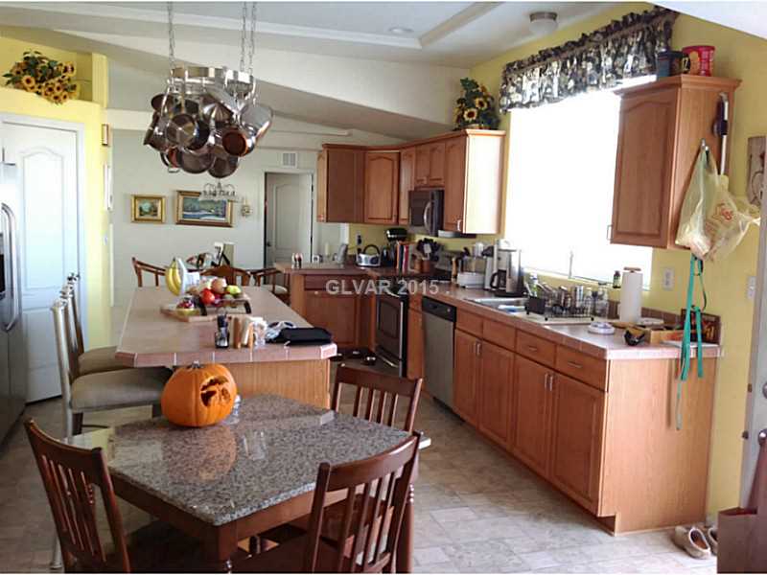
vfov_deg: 40.7
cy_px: 288
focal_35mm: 35
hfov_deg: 52.6
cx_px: 384
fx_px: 776
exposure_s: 1/30
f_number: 2.4
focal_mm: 4.28
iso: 50
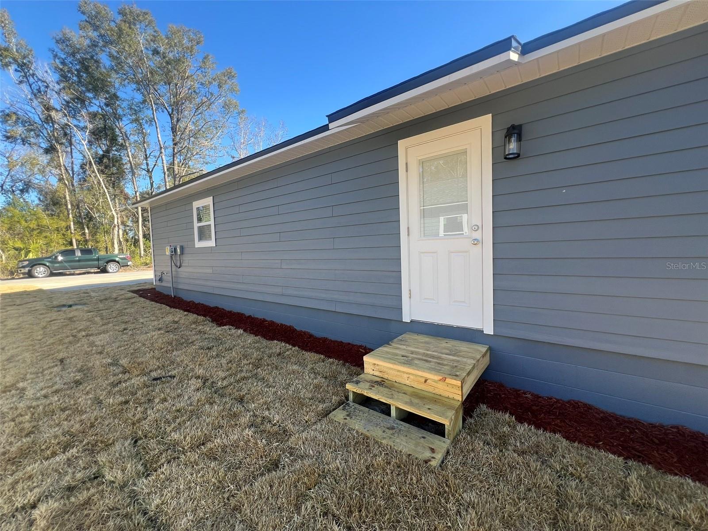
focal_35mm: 13
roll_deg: +1.4
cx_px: 354
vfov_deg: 89.9
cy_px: 266
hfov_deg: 106.2
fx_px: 266
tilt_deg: -2.6
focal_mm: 1.57
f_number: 1.8
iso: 32
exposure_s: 1/326
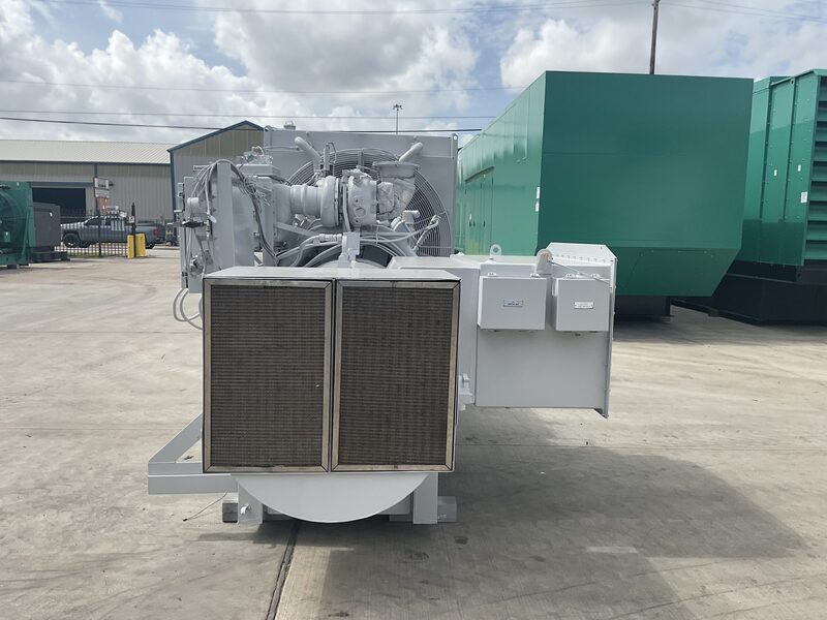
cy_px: 310
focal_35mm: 29
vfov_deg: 48.2
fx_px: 693
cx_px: 414
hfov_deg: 61.7
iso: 16
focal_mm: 3
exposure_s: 1/2427
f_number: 1.8
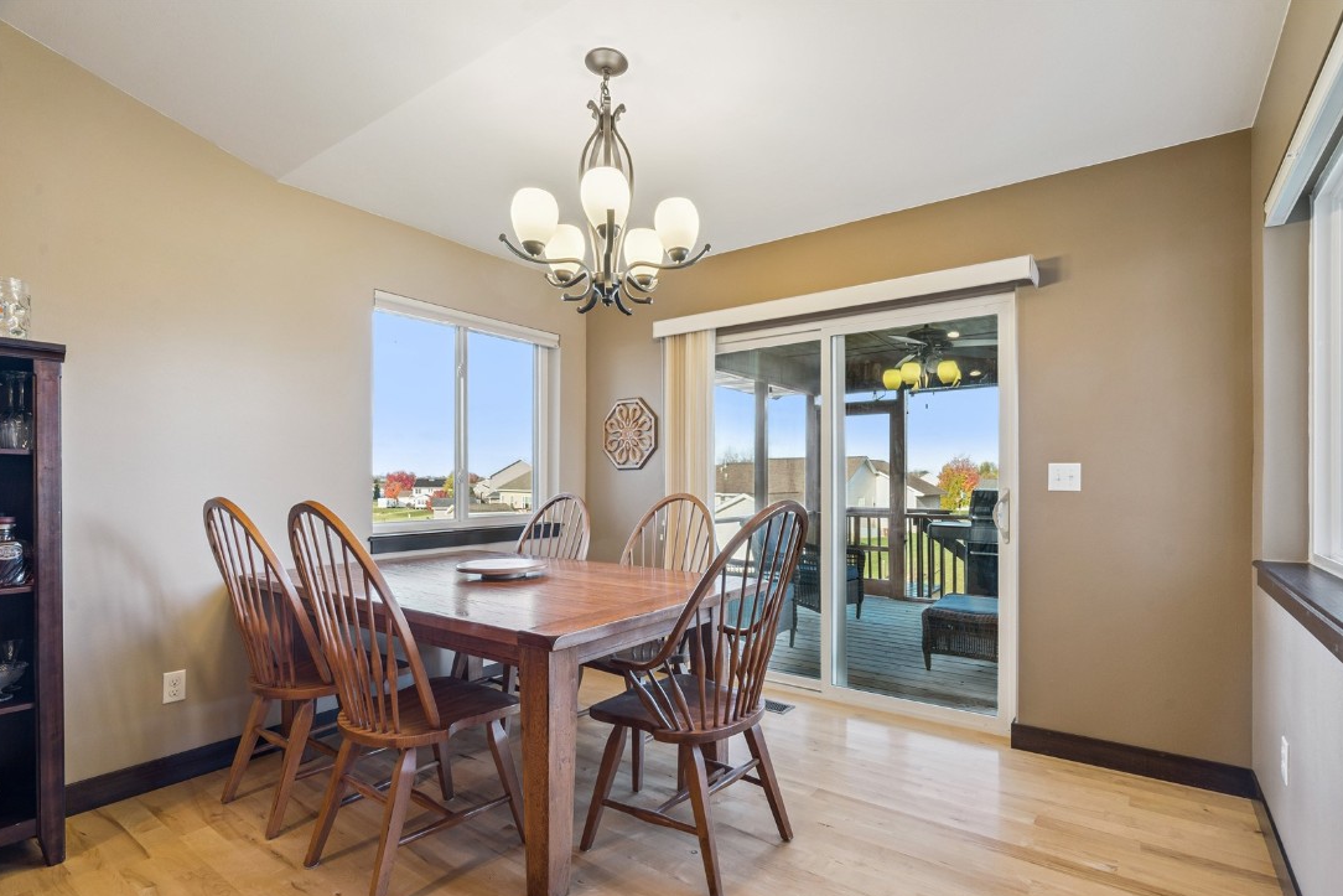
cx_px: 696
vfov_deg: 70.4
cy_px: 473
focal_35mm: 17
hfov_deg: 93.2
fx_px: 634
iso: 400
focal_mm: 16
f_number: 10
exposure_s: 1/13
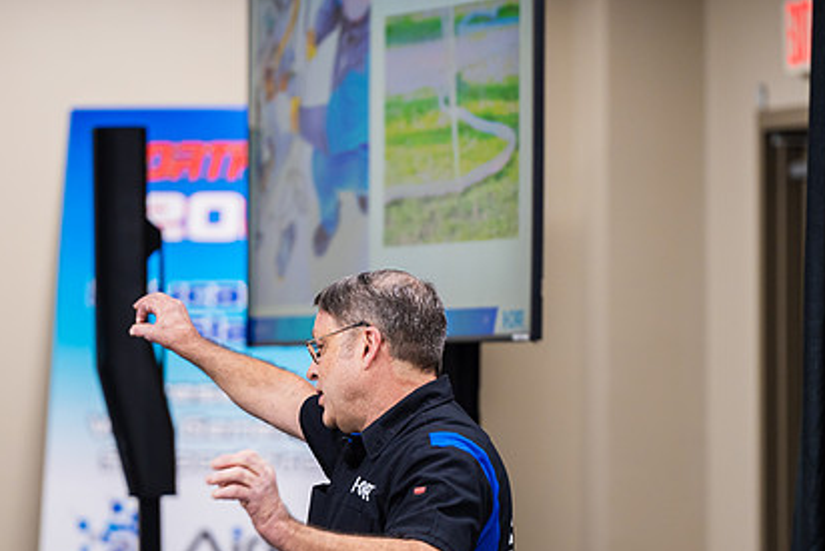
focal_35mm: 300
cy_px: 351
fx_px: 6877
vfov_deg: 4.6
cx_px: 410
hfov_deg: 6.9
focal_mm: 200
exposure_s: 1/200
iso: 1000
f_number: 3.2
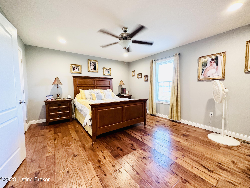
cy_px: 94
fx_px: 101
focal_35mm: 14
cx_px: 125
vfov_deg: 85.7
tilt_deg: -4.9
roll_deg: +0.4
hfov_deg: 102.1
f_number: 2.2
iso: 250
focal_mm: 2.22
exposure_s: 1/60
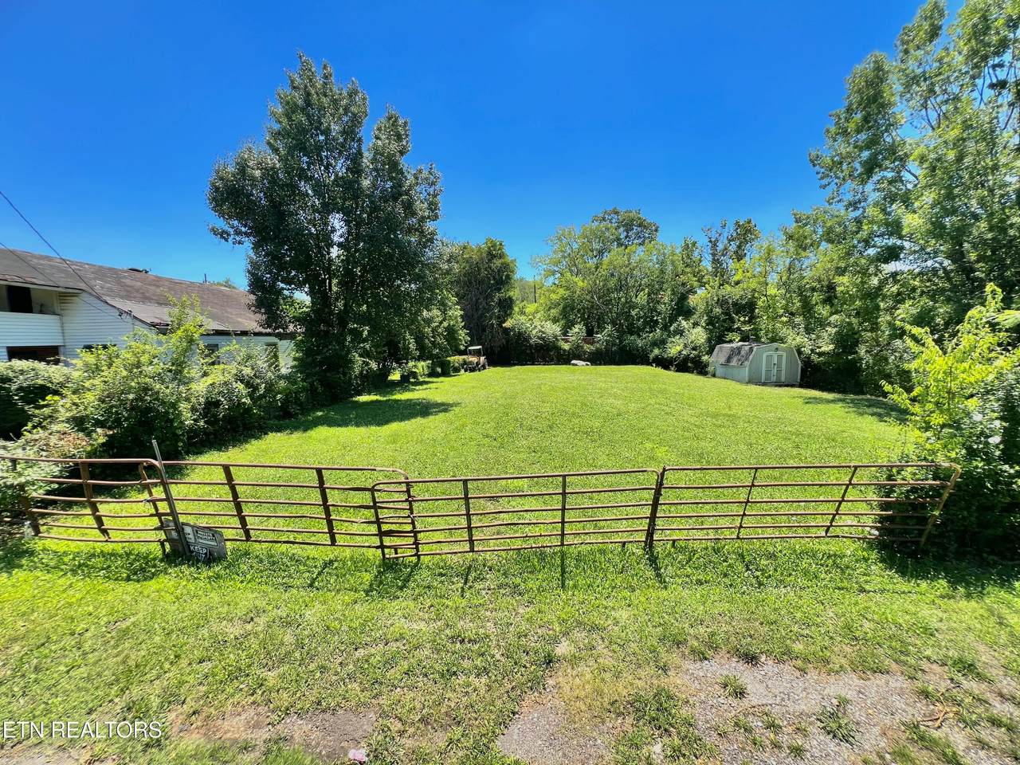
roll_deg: +1.1
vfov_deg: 89.9
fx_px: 383
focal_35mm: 13
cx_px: 510
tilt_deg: -7.3
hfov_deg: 106.2
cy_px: 382
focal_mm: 1.57
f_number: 1.8
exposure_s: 1/589
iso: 32
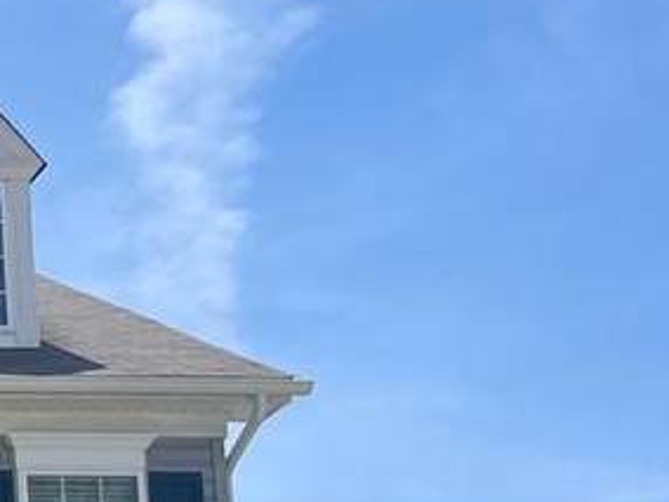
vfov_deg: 12.0
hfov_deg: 14.2
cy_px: 797
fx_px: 2261
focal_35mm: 117
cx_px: -643
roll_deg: +1.2
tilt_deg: +11.0
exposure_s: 1/3861
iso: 32
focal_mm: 4.2
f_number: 1.6
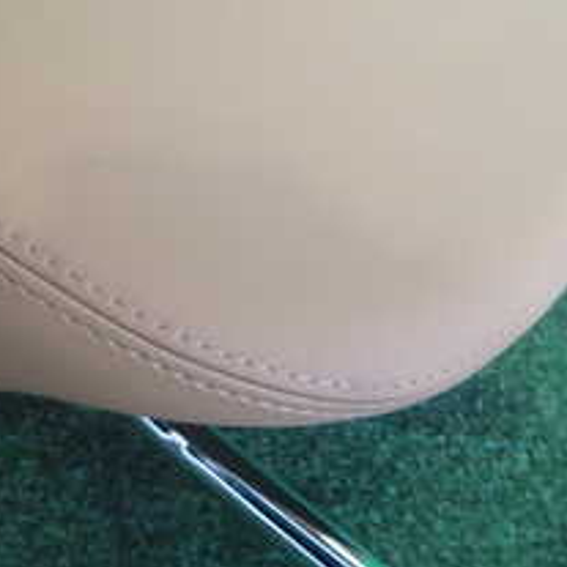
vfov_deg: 22.4
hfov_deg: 22.5
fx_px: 1427
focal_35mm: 77
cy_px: 219
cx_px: 252
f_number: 2.3
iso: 200
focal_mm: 5.4
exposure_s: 1/50
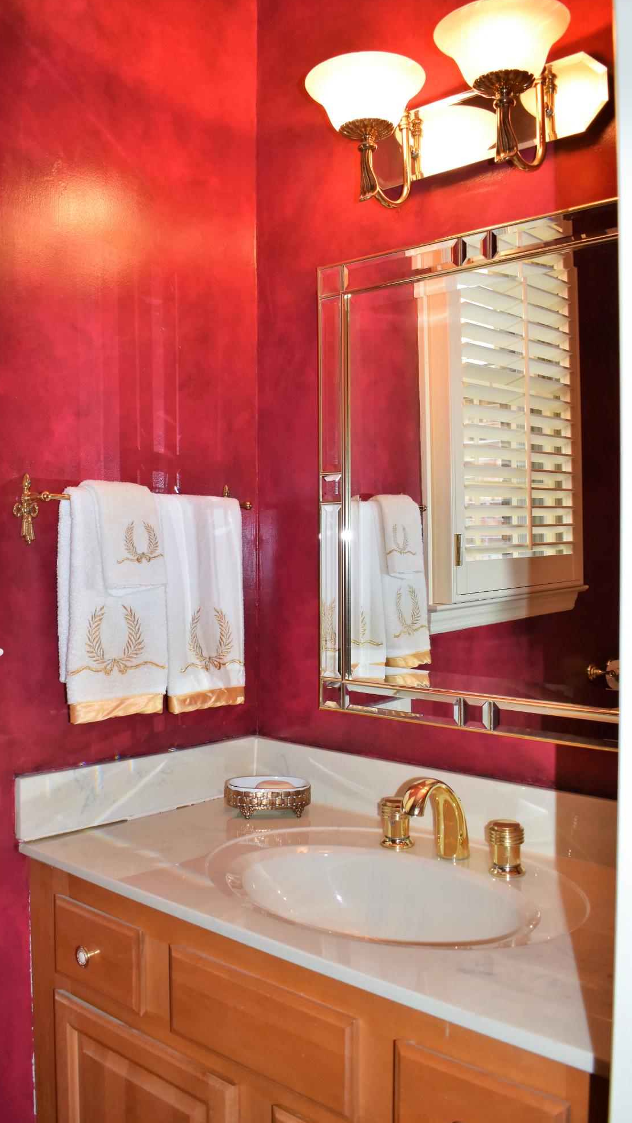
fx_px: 953
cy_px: 556
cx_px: 257
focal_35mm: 32
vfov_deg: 61.0
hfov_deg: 36.6
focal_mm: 20
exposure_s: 1/100
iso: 800
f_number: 5.6
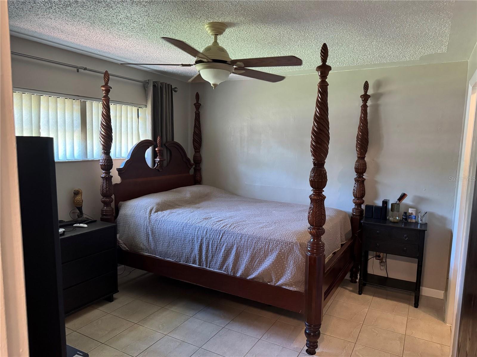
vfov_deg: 56.8
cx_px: 238
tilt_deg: -7.2
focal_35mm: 24
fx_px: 331
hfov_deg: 71.6
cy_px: 178
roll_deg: -1.6
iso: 640
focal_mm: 6.76
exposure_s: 1/60
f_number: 1.78
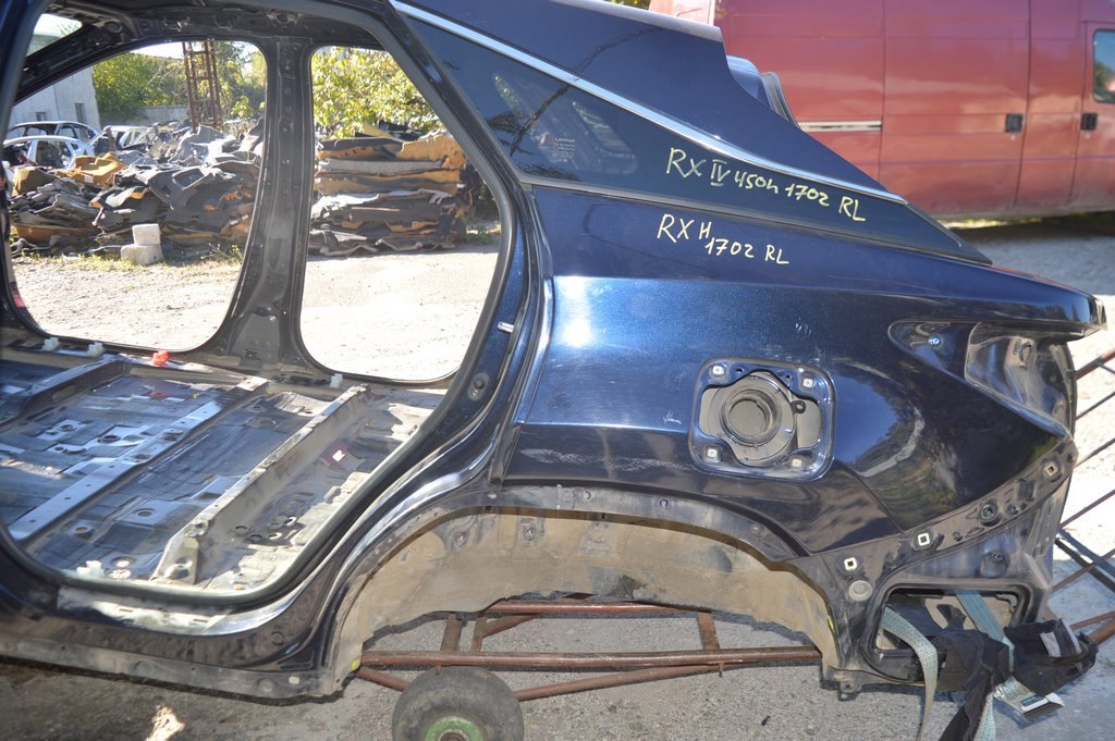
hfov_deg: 62.0
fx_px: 928
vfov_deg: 43.5
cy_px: 370
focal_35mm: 30
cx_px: 558
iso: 100
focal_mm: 20
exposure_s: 1/125
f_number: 4
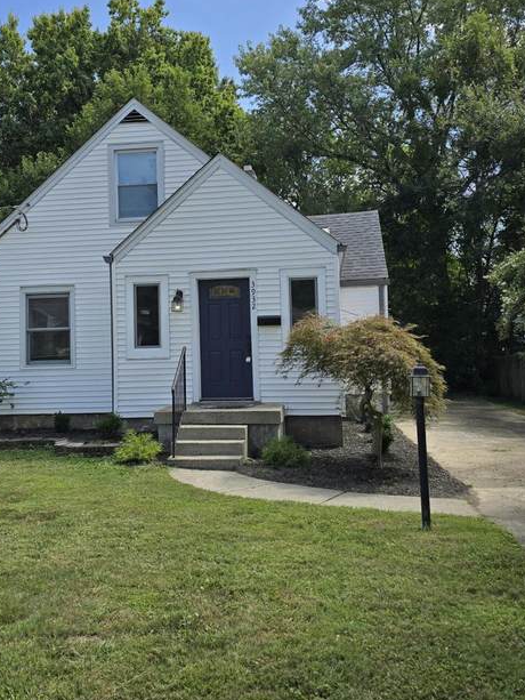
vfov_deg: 51.1
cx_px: 211
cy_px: 287
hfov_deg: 39.5
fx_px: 728
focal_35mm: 36
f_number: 1.7
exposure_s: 1/1053
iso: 12
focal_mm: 6.3
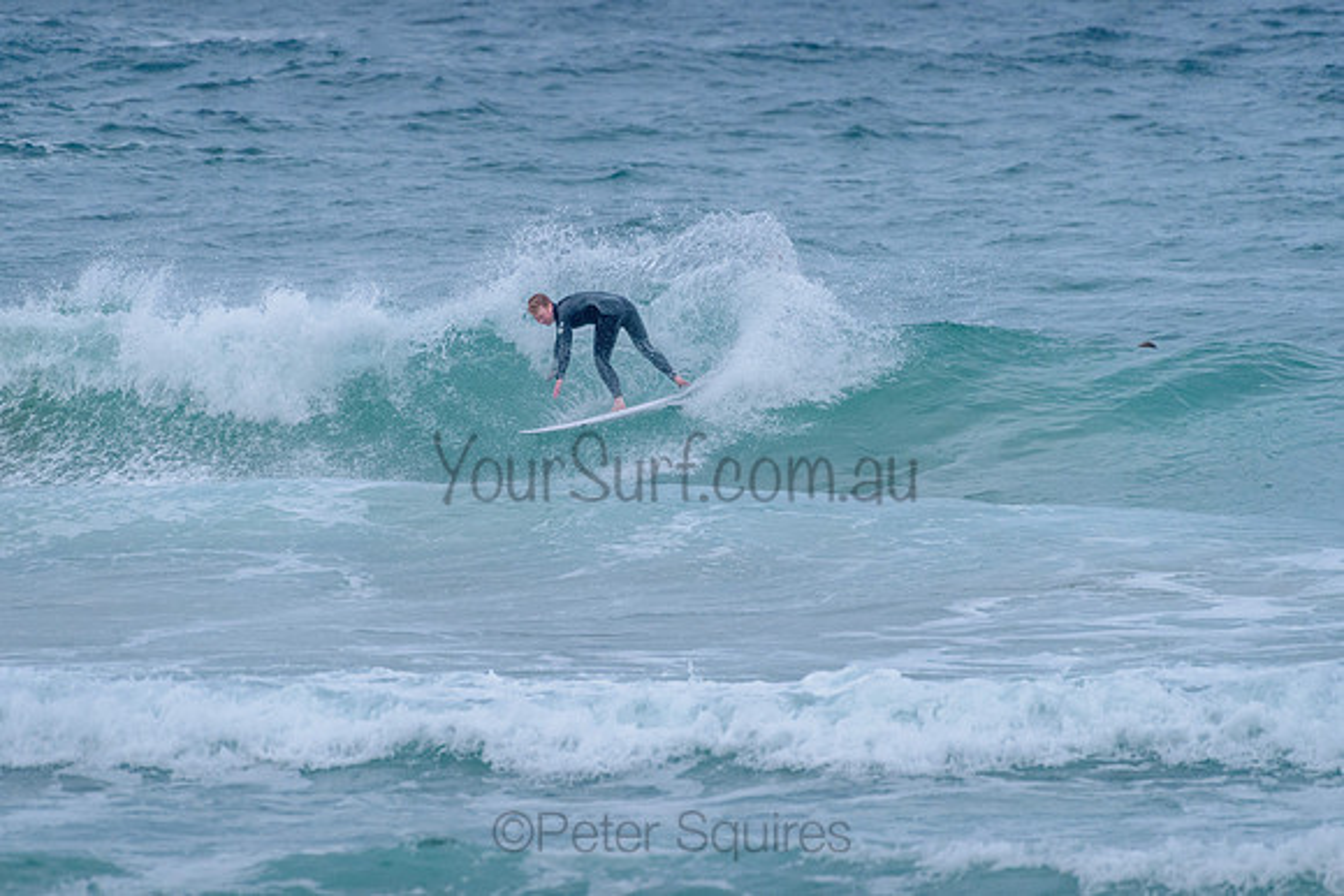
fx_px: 22881
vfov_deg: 2.2
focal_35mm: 613
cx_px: 674
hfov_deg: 3.4
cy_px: 348
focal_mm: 500
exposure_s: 1/2000
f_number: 5.6
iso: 2500
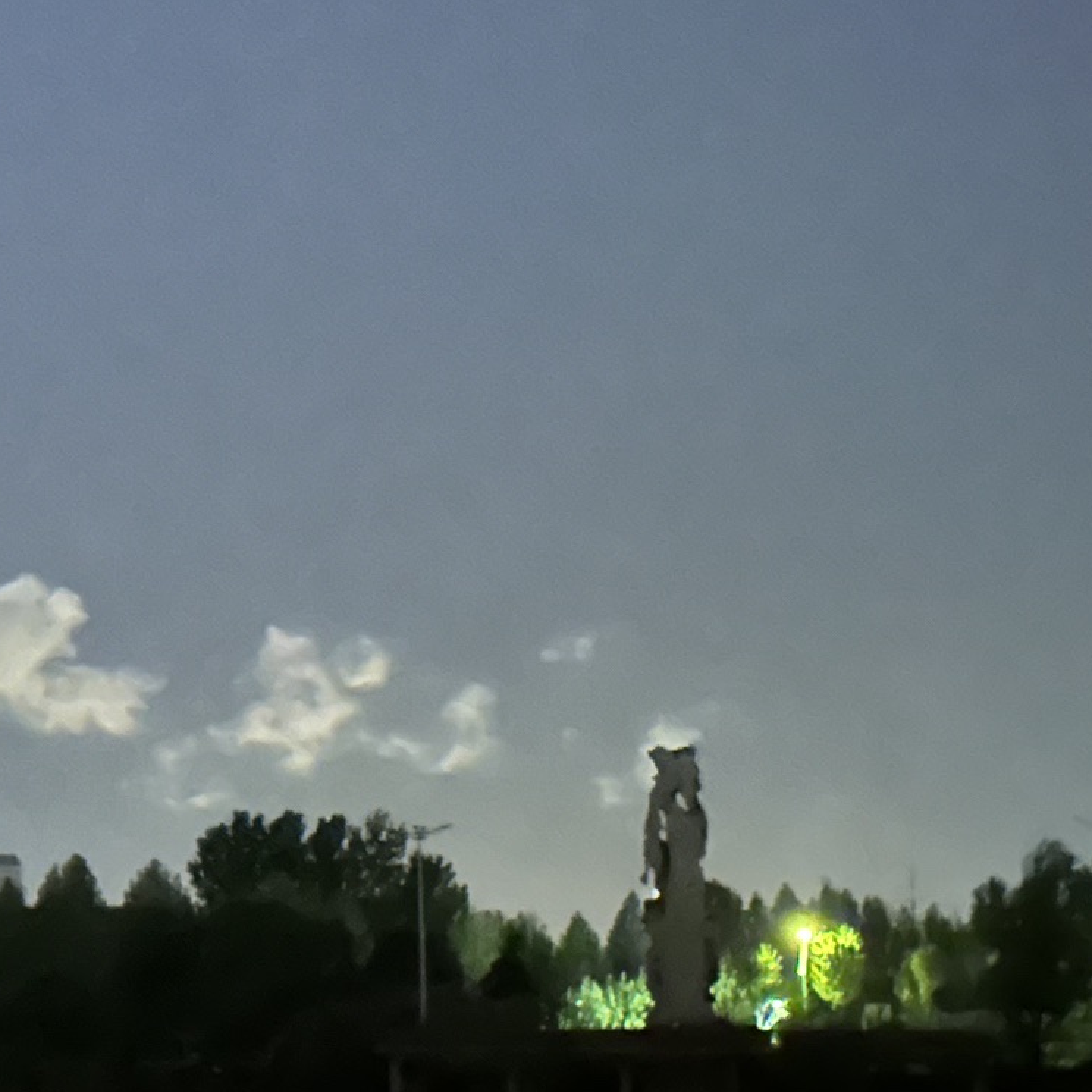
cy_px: 414
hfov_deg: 15.0
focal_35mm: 114
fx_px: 4069
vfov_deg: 15.3
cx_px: -28
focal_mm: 6.86
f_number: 1.78
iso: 3200
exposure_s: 1/5
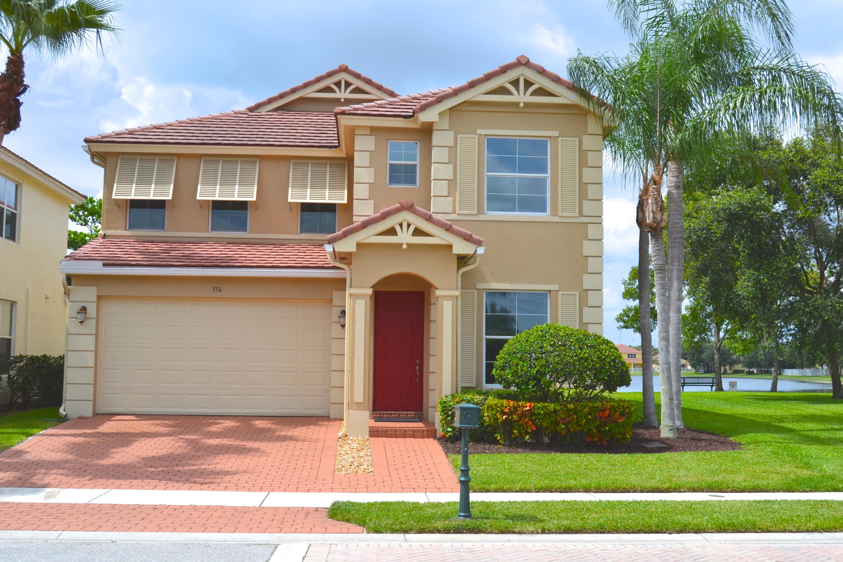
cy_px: 281
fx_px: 913
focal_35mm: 39
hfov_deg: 49.6
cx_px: 422
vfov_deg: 34.2
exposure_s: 1/250
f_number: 8
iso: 100
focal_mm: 26
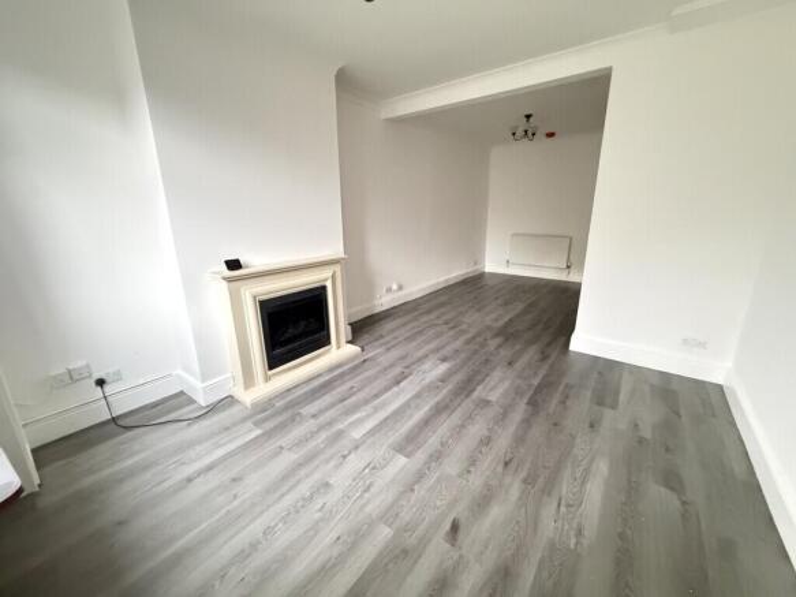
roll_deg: +0.9
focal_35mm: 14
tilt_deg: -14.5
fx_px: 322
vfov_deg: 85.7
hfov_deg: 102.1
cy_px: 298
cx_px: 398
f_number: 2.2
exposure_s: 1/25
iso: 1600
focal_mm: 2.22
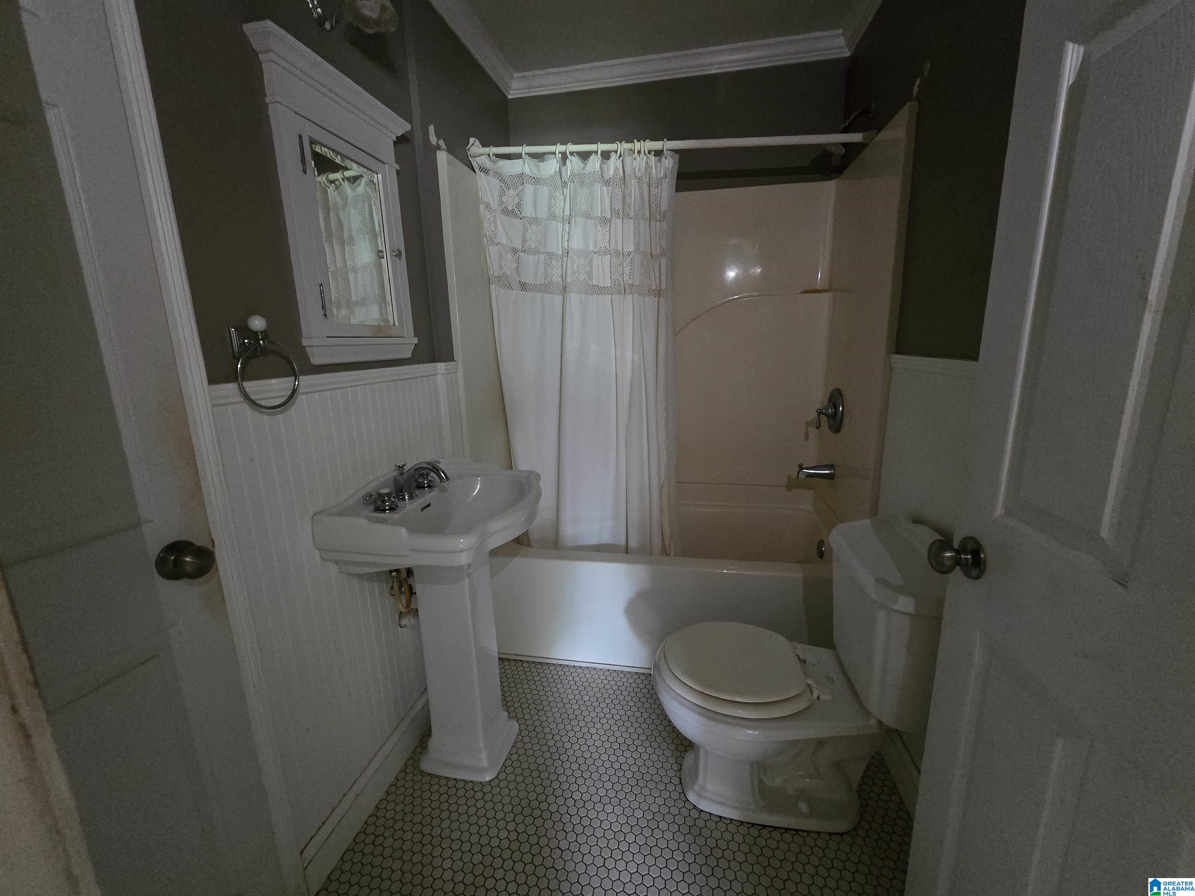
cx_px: 598
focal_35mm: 13
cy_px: 448
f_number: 2.2
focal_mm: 2.2
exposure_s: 1/24
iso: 1250
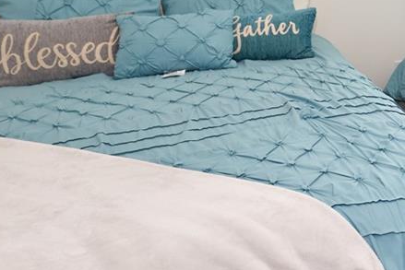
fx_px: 574
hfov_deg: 33.0
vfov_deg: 24.6
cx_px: 465
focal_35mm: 51
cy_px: -31
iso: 400
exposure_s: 1/200
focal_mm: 14
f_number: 4
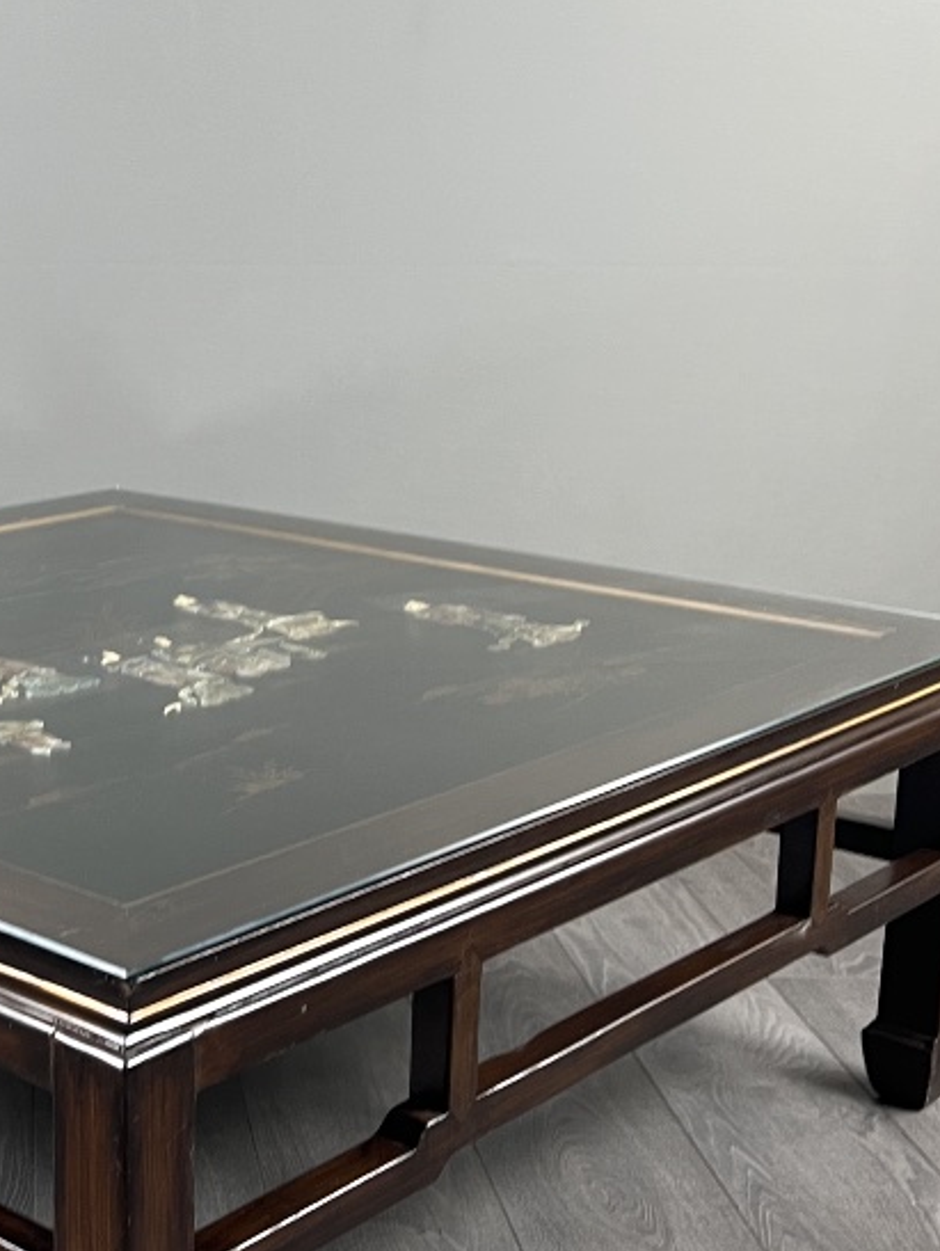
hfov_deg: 25.0
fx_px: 2061
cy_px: 592
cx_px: 117
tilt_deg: -12.3
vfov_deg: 33.8
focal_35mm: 57
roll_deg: +0.2
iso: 100
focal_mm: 5.7
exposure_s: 1/50
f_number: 1.5
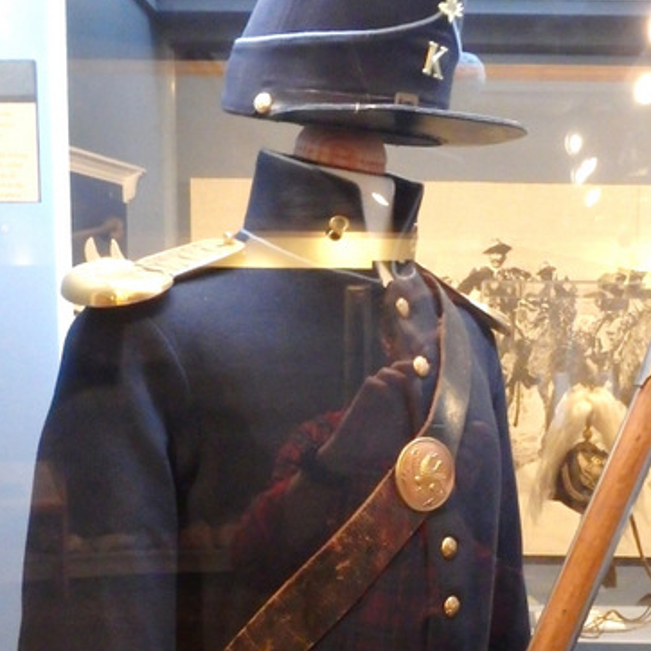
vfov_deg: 25.5
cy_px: 606
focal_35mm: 65
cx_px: 449
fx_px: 1383
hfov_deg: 26.3
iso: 1600
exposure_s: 1/10
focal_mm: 6.8
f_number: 4.6
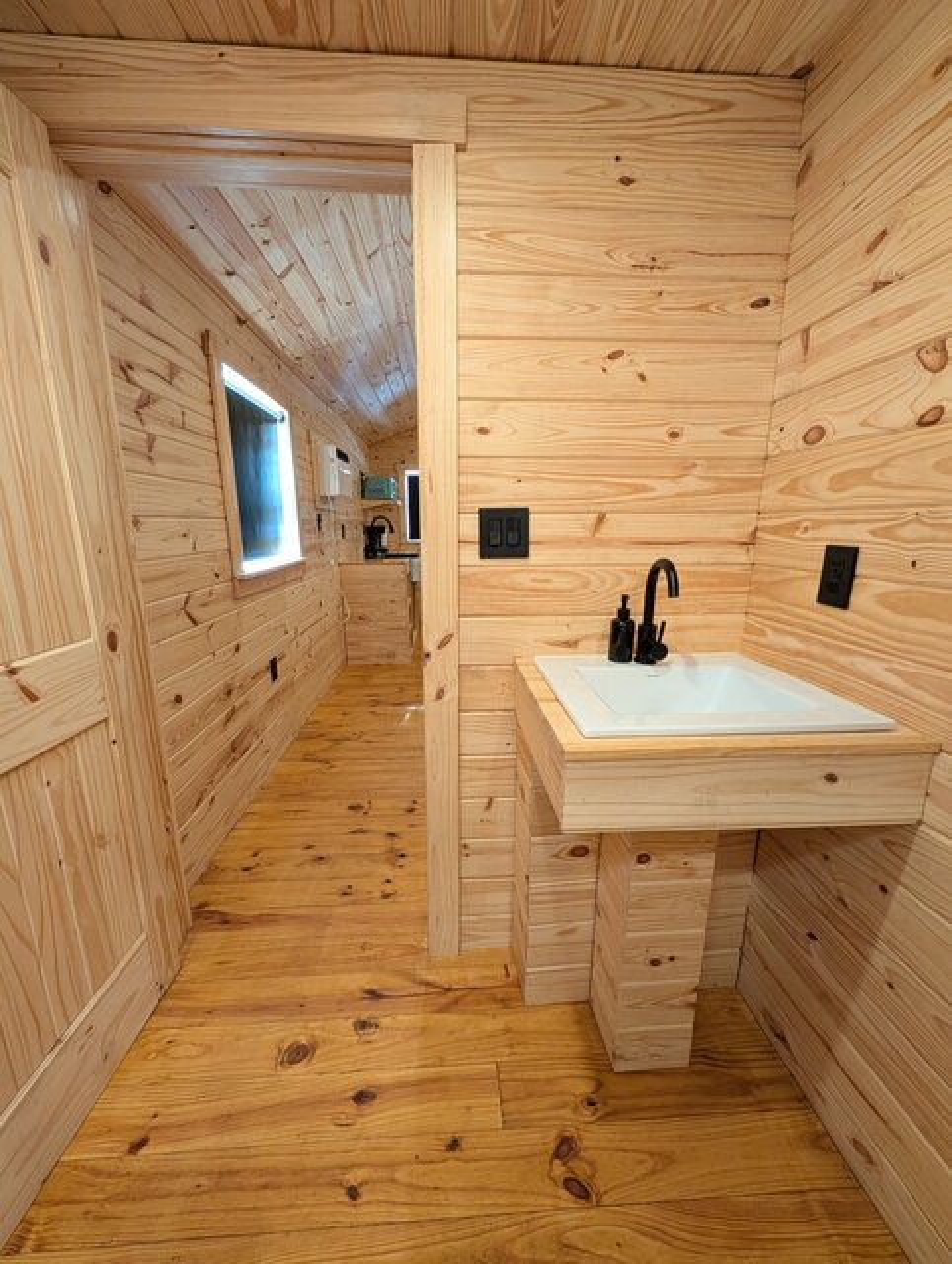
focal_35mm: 12
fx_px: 439
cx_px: 476
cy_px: 632
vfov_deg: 110.5
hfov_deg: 94.6
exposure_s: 1/40
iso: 203
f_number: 1.7
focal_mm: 2.02
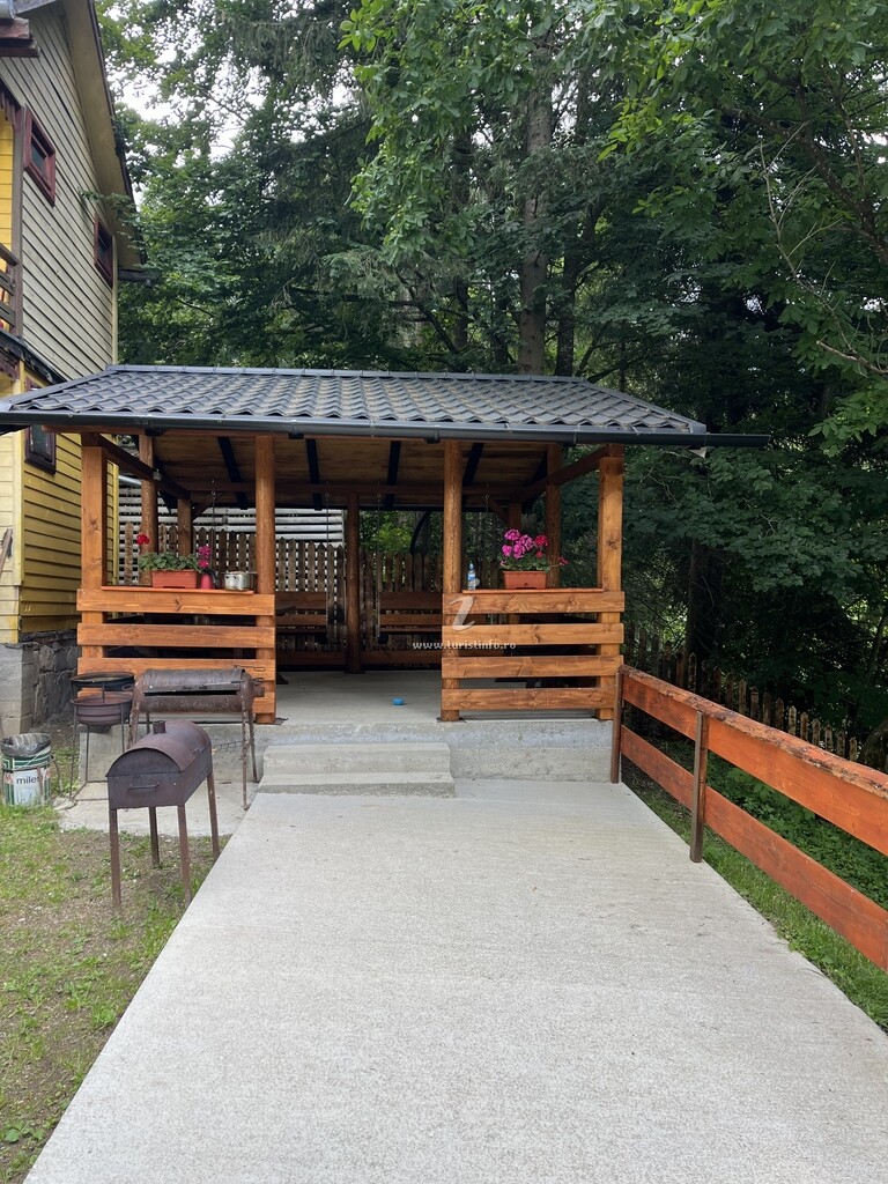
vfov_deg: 67.3
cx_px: 444
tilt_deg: -0.2
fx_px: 889
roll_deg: +1.3
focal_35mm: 26
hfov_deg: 53.1
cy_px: 592
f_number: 1.6
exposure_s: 1/150
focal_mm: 5.1
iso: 32
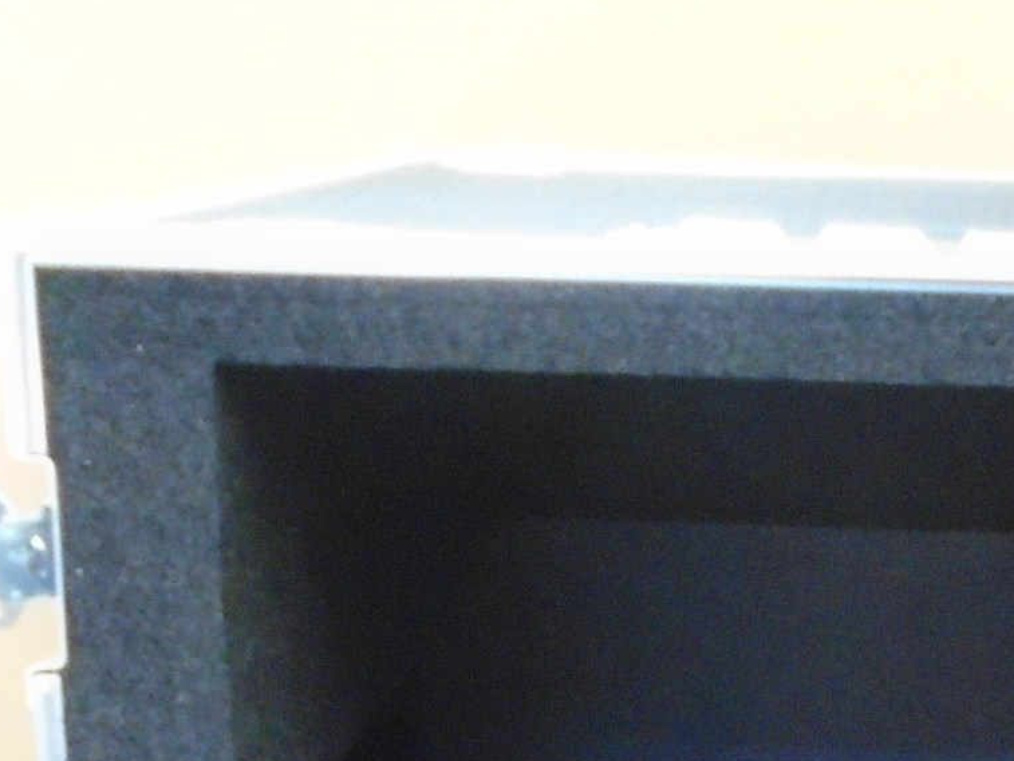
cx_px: 844
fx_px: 2607
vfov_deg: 15.0
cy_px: 1253
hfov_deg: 21.7
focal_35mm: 89
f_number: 3.2
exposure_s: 1/4
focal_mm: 4.6
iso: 500
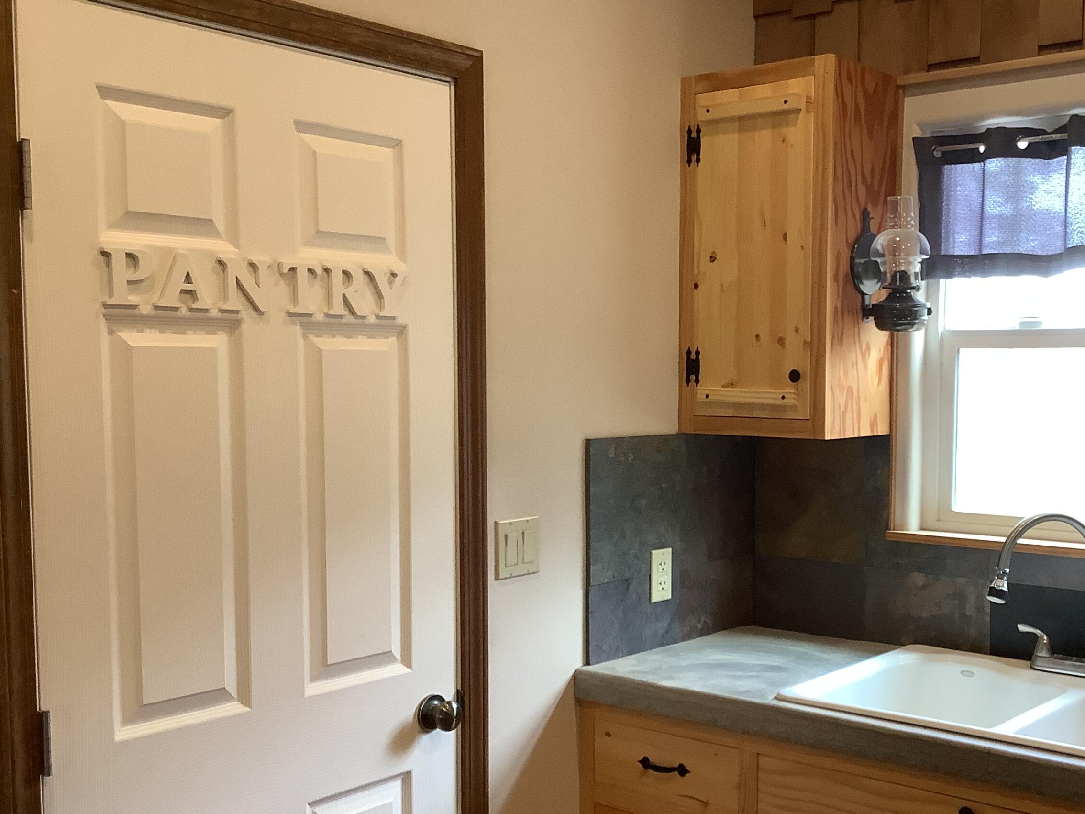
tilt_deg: -5.2
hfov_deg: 45.4
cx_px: 684
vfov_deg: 35.1
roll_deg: -0.3
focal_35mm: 41
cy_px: 475
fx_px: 1285
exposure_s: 1/50
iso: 100
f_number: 2.4
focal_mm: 3.3
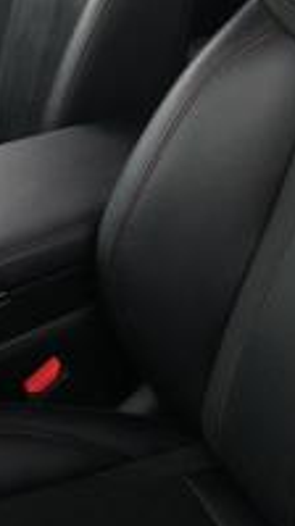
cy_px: 47
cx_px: 116
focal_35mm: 57
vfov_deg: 34.5
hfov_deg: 21.0
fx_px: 795
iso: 12800
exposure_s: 1/100
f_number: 2.8
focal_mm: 17
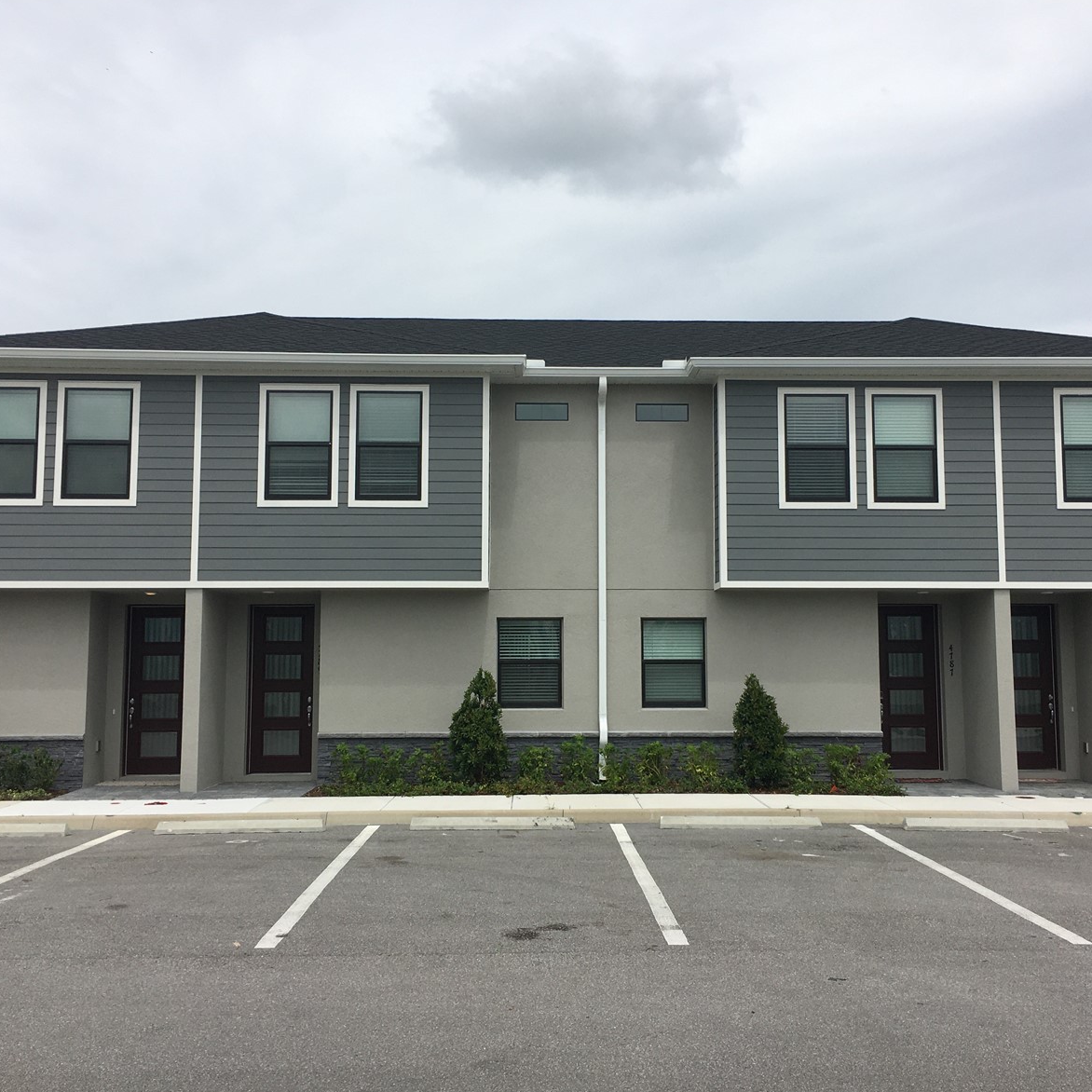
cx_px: 590
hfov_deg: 47.2
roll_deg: -0.3
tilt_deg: +4.7
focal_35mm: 35
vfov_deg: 47.2
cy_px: 547
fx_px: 1249
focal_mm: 4.15
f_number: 2.2
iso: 25
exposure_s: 1/2747
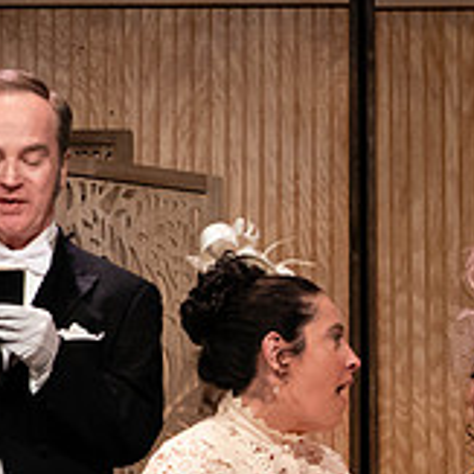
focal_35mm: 203
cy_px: 471
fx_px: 3145
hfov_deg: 8.5
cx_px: 543
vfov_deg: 8.6
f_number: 5
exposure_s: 1/400
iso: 4000
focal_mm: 59
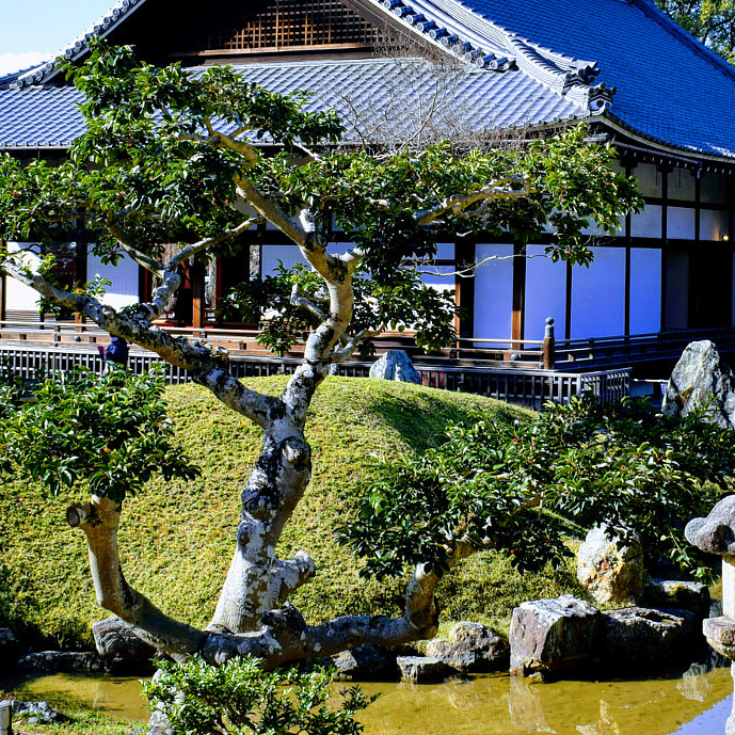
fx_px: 1777
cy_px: 281
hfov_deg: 23.3
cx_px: 430
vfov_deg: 23.3
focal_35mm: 74
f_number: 8
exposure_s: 1/250
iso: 200
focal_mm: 25
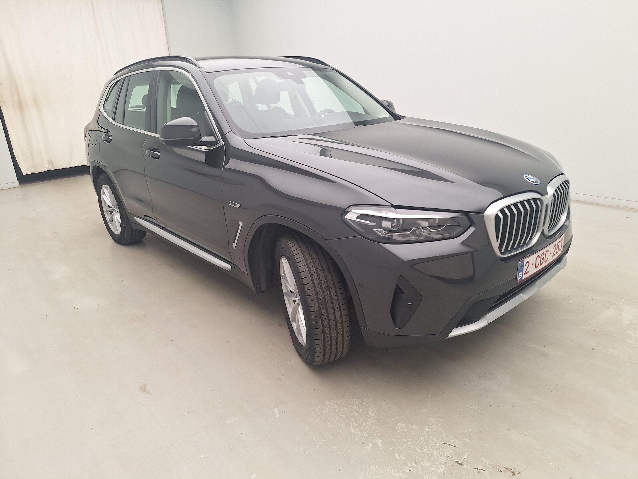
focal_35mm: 23
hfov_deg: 73.9
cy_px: 240
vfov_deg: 58.9
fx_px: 424
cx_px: 319
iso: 50
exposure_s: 1/100
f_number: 1.8
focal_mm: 5.54
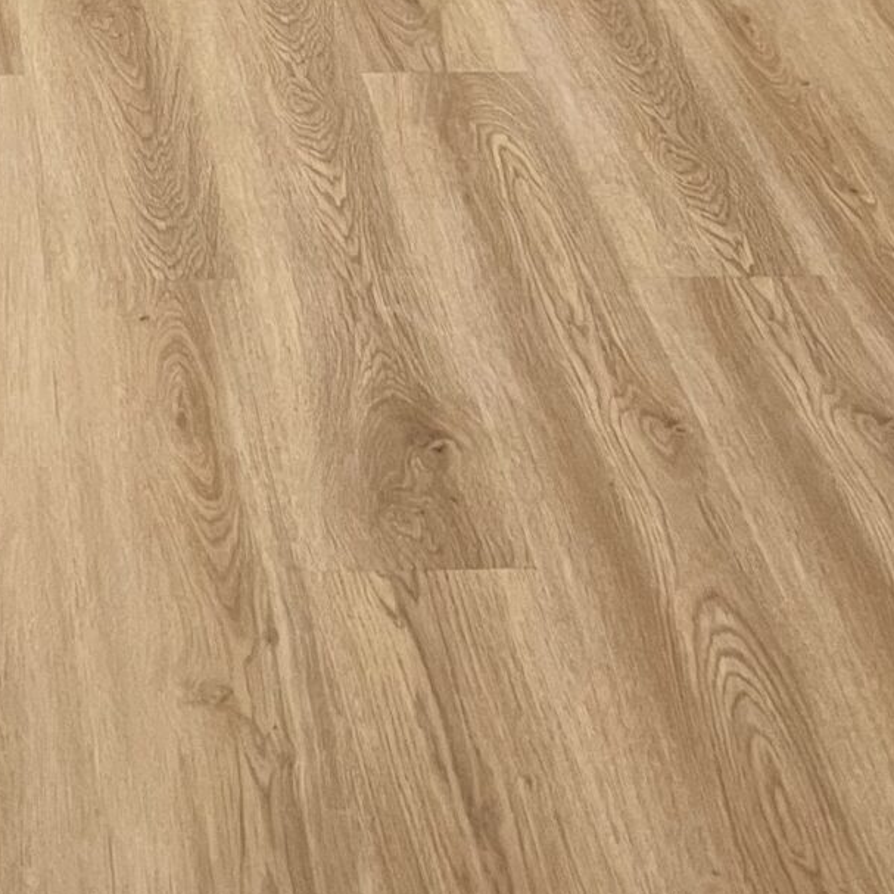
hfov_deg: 17.4
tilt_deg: -9.4
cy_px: -794
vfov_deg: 15.1
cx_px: -66
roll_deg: +0.6
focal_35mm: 97
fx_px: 2834
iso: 80
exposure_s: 1/50
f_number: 1.5
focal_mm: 5.7
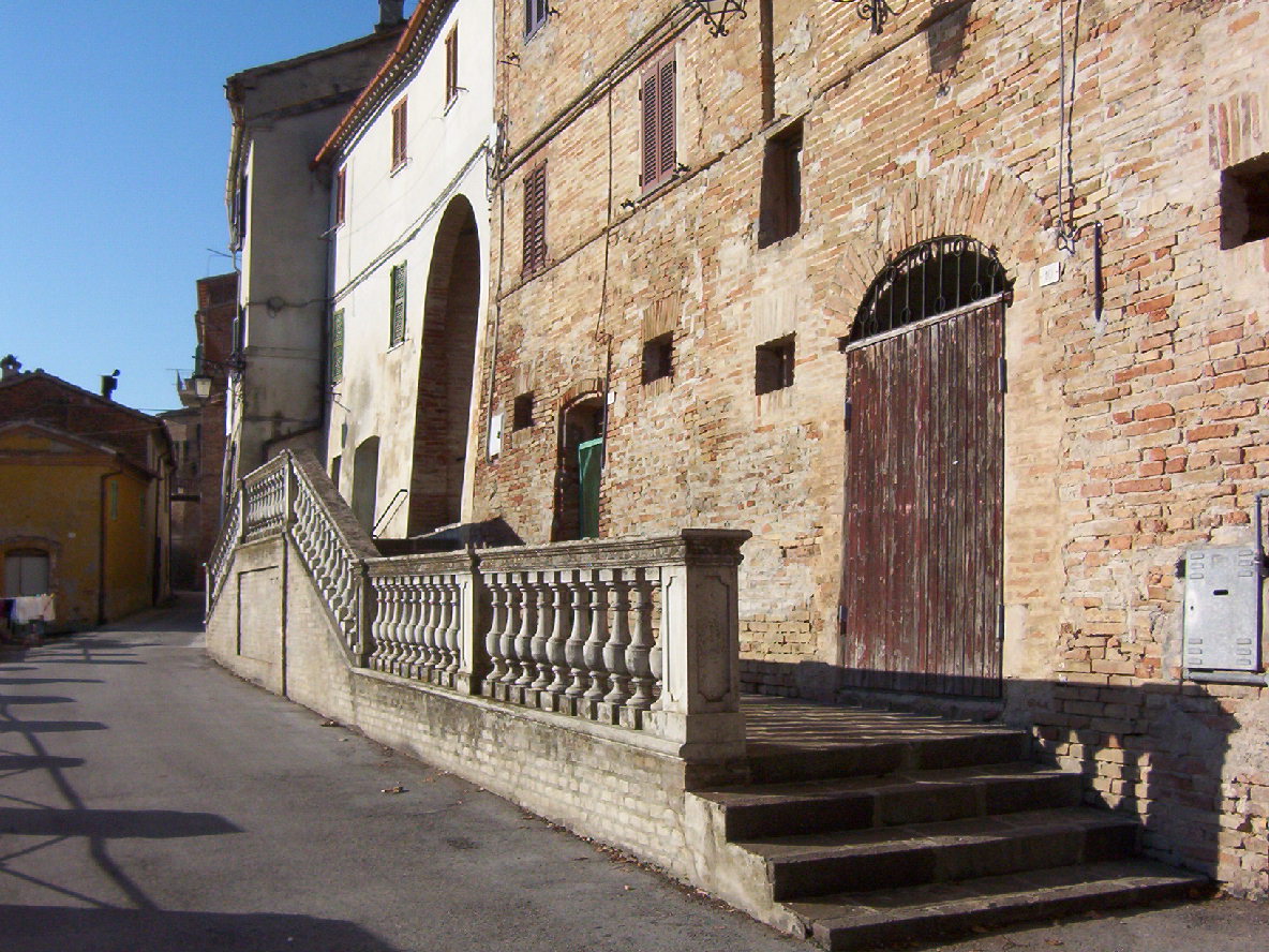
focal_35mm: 36
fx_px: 1320
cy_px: 476
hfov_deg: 51.4
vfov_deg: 39.7
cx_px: 634
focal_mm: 5.54
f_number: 5.24
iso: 100
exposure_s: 1/1042
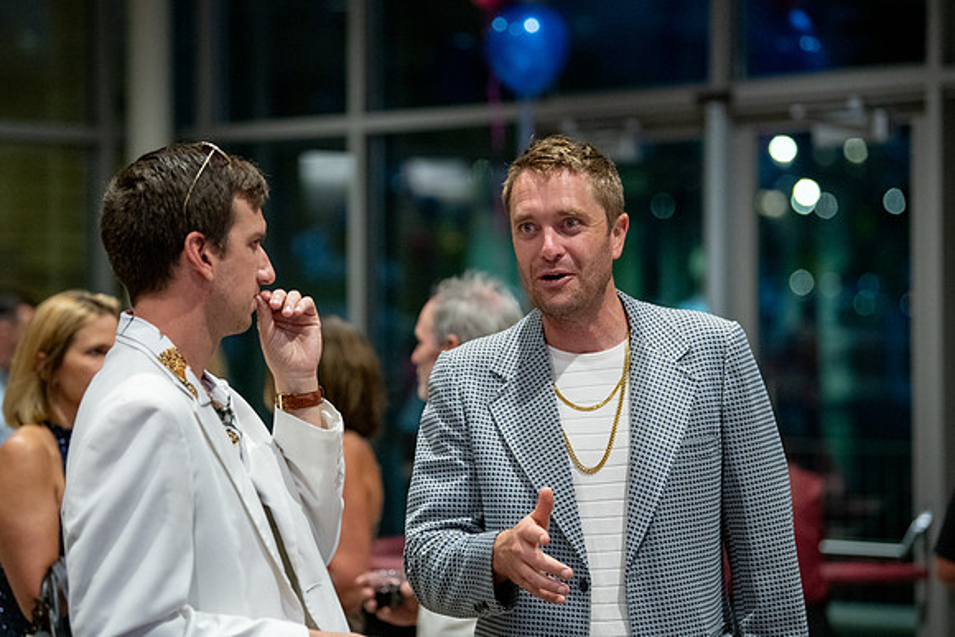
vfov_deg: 10.5
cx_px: 445
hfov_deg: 15.7
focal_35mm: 131
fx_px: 3464
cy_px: 304
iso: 3200
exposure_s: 1/160
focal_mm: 120
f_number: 2.8
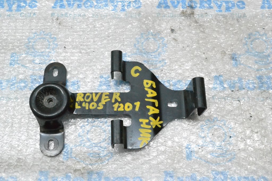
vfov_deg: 28.1
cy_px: 90
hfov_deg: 41.1
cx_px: 136
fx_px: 363
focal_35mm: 48
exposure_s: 1/160
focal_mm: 32
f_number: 11
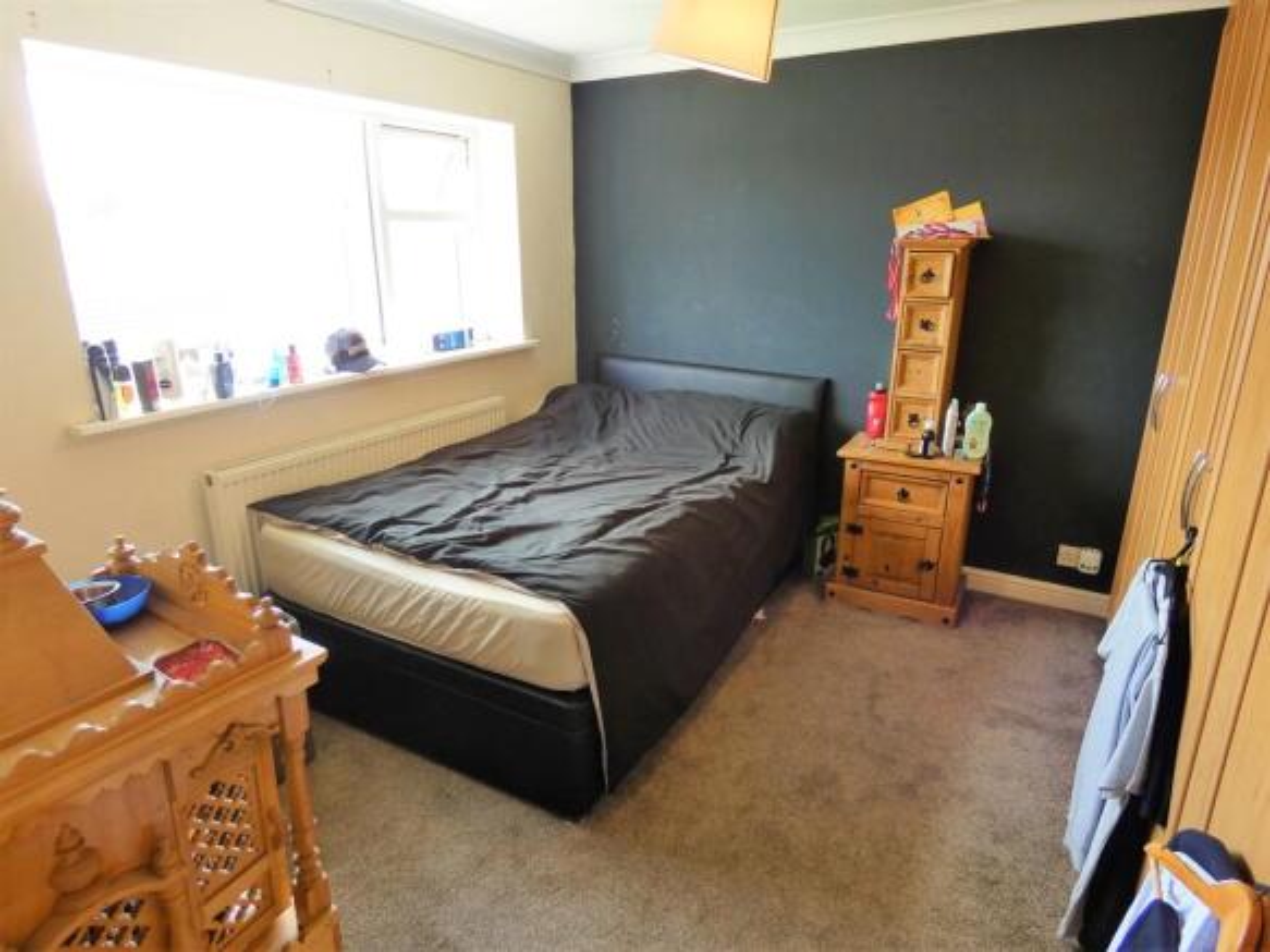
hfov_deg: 81.8
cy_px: 476
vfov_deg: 66.0
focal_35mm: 20
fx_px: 734
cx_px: 635
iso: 160
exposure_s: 1/60
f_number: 2.8
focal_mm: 3.6
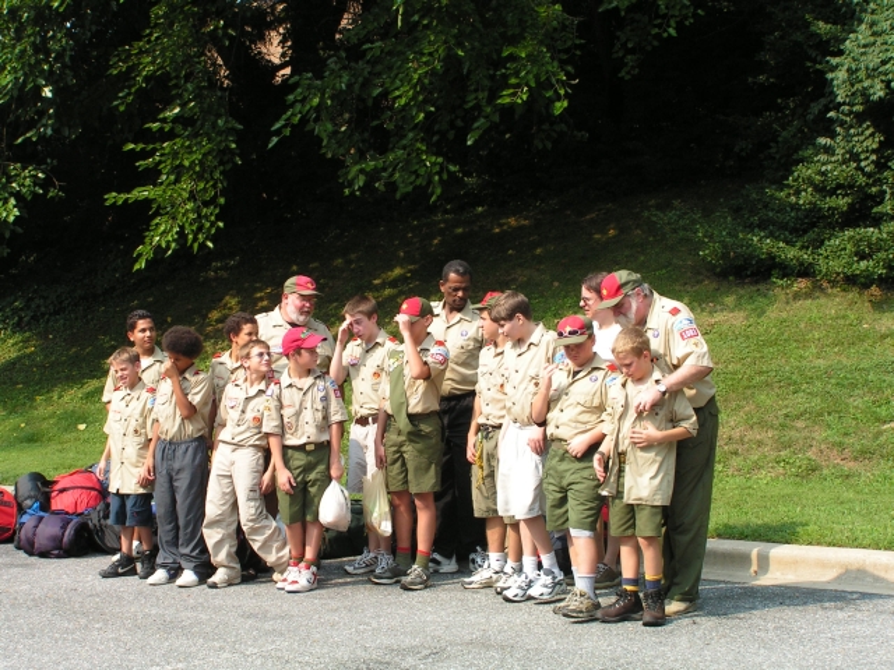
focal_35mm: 67
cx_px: 447
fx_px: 1730
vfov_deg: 21.9
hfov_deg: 29.0
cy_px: 335
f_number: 5.6
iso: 50
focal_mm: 11.1
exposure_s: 1/160
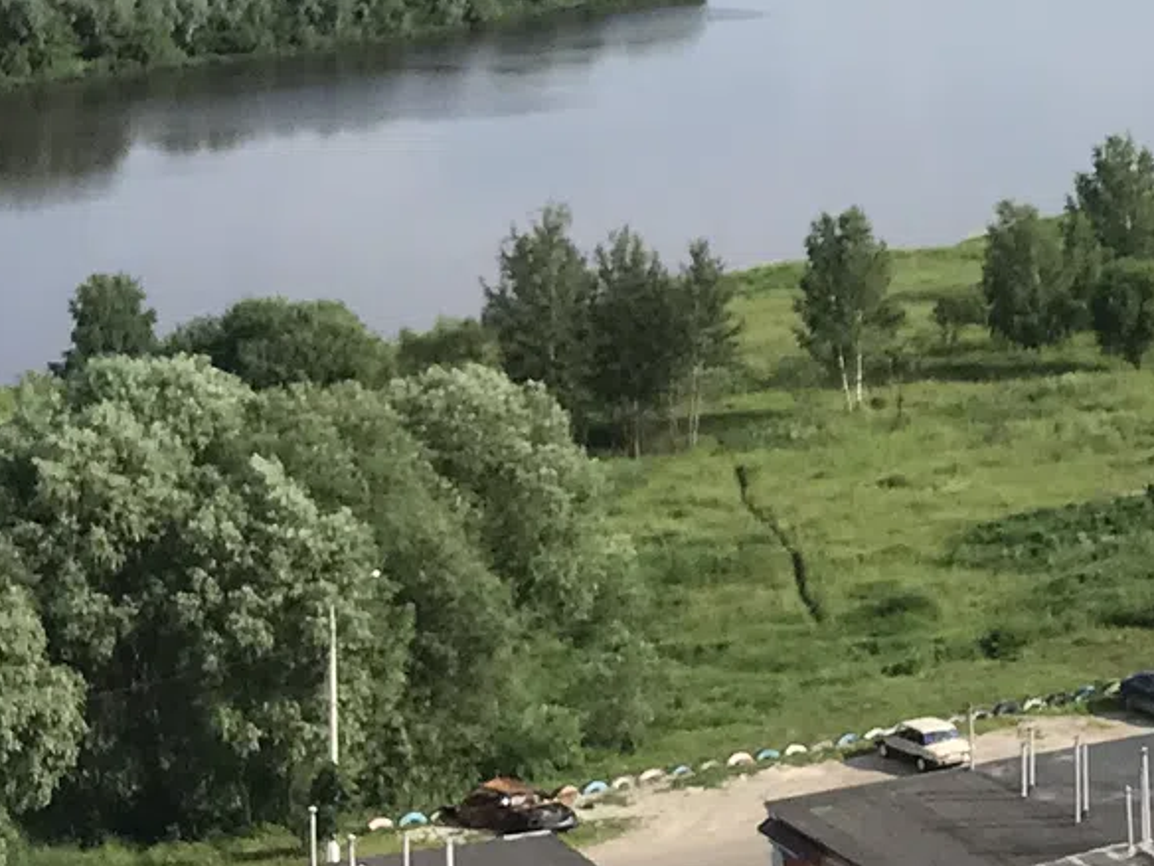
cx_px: 2185
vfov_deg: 12.9
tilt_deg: -6.4
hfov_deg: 14.6
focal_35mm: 115
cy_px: 259
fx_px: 3834
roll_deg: -3.0
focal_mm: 3.99
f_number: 1.8
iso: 20
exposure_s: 1/2336
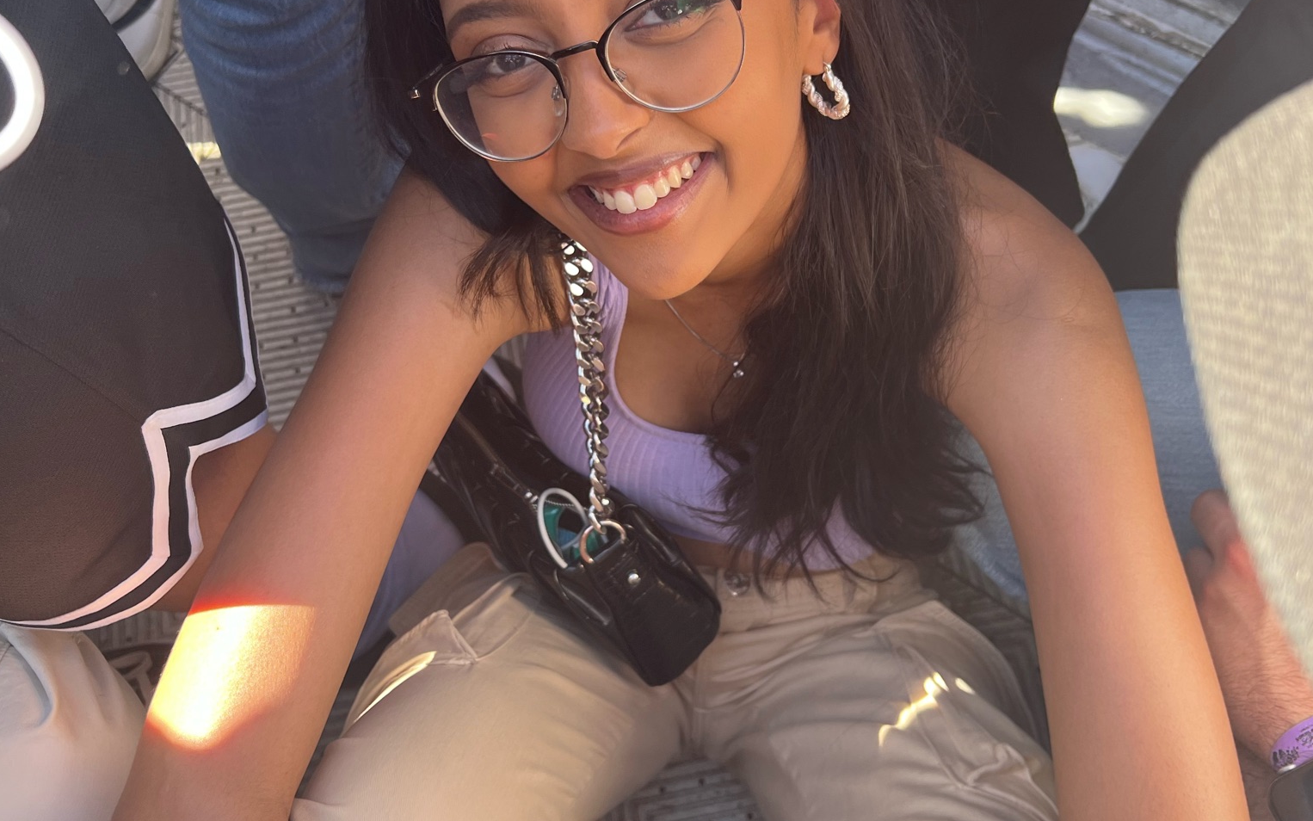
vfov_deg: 34.3
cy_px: 320
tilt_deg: -61.8
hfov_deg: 52.7
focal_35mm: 37
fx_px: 1324
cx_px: 657
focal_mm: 5.7
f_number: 1.5
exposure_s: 1/179
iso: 50
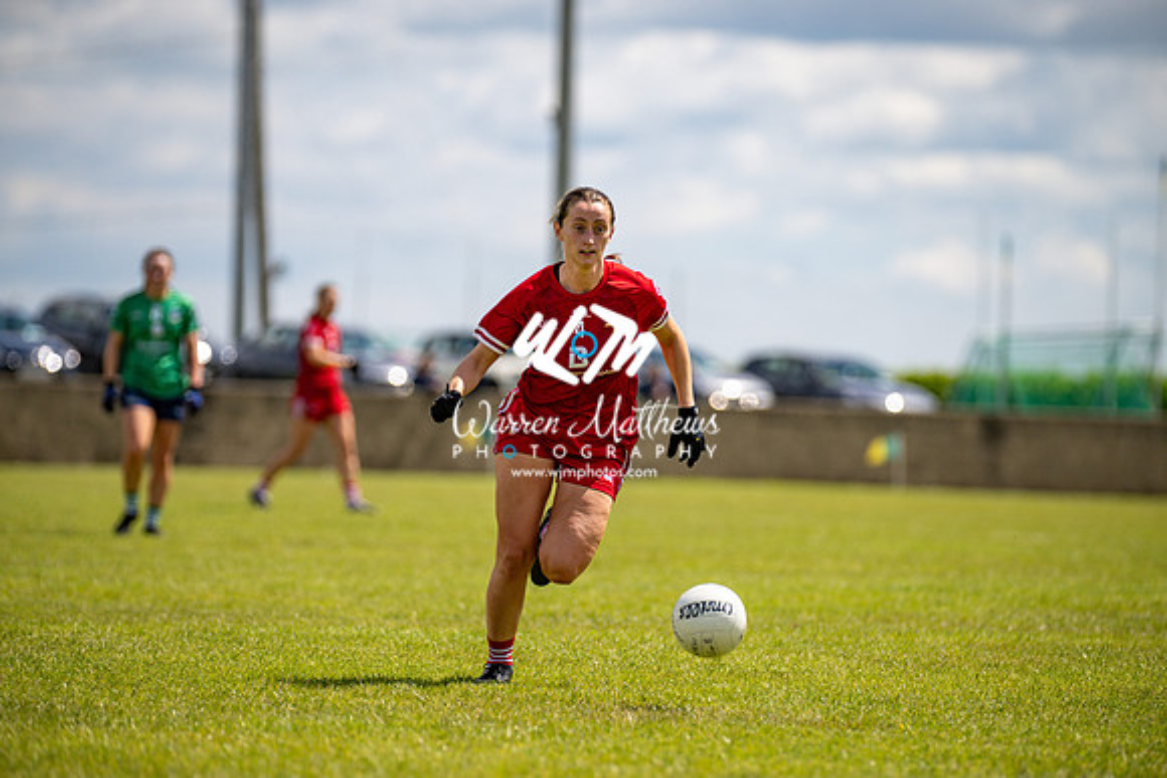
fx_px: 7781
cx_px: 584
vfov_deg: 5.7
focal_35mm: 240
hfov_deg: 8.6
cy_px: 389
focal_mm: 240
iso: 140
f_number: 2.8
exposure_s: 1/6400
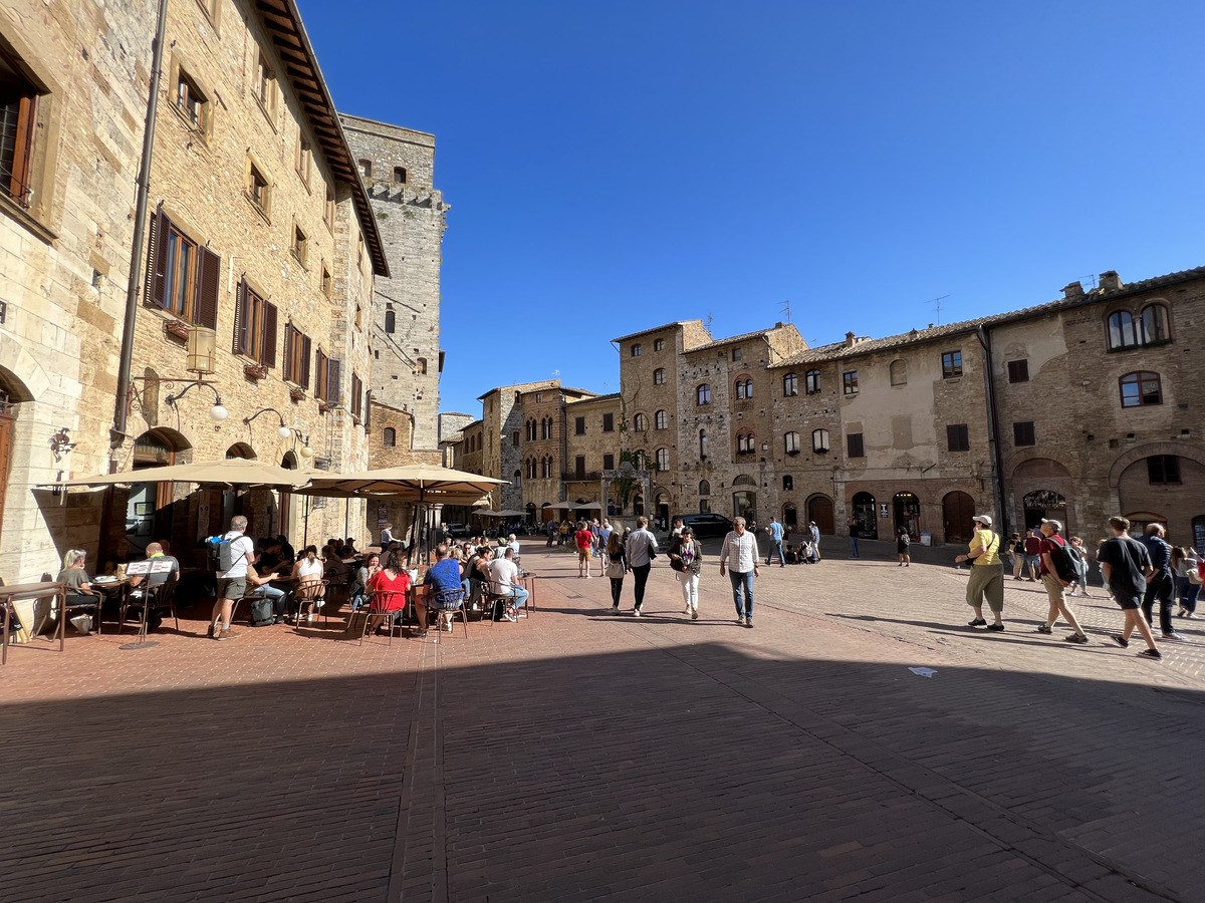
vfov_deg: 89.9
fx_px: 453
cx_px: 602
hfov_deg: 106.2
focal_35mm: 13
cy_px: 452
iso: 32
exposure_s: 1/1393
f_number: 1.8
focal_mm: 1.57
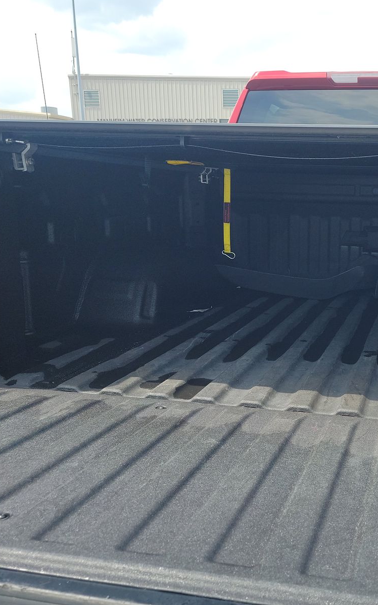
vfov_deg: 56.7
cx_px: 325
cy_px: 302
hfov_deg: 35.5
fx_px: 560
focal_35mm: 34
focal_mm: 6.7
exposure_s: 1/338
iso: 50
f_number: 1.8
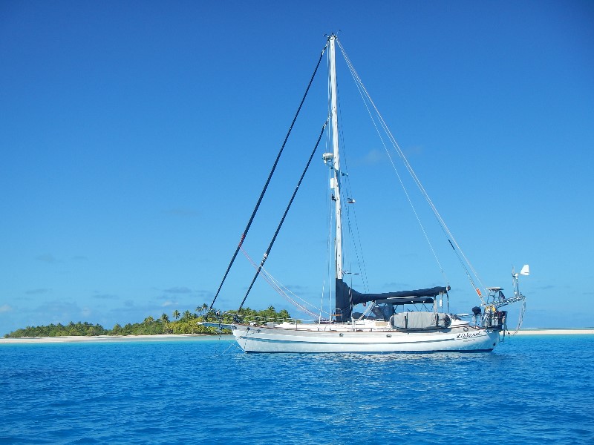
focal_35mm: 47
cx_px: 297
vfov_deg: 30.9
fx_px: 807
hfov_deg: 40.4
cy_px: 222
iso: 125
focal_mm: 8.4
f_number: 4.1
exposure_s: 1/1500
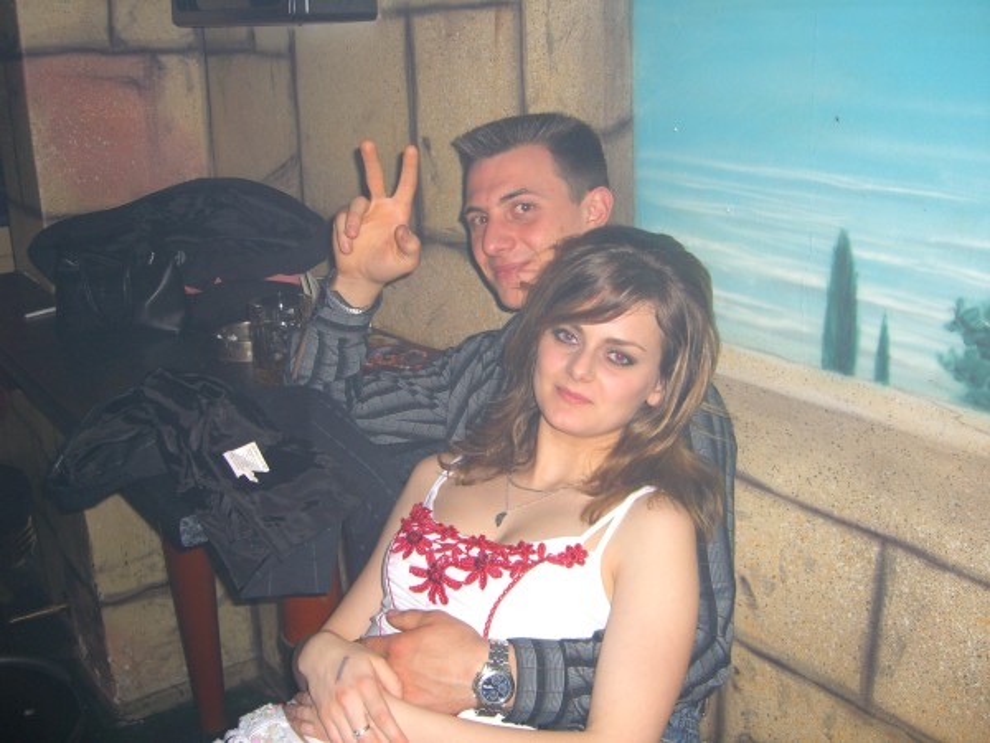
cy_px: 372
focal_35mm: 38
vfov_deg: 37.7
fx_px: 1087
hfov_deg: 49.0
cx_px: 495
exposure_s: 1/60
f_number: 2.8
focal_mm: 7.9
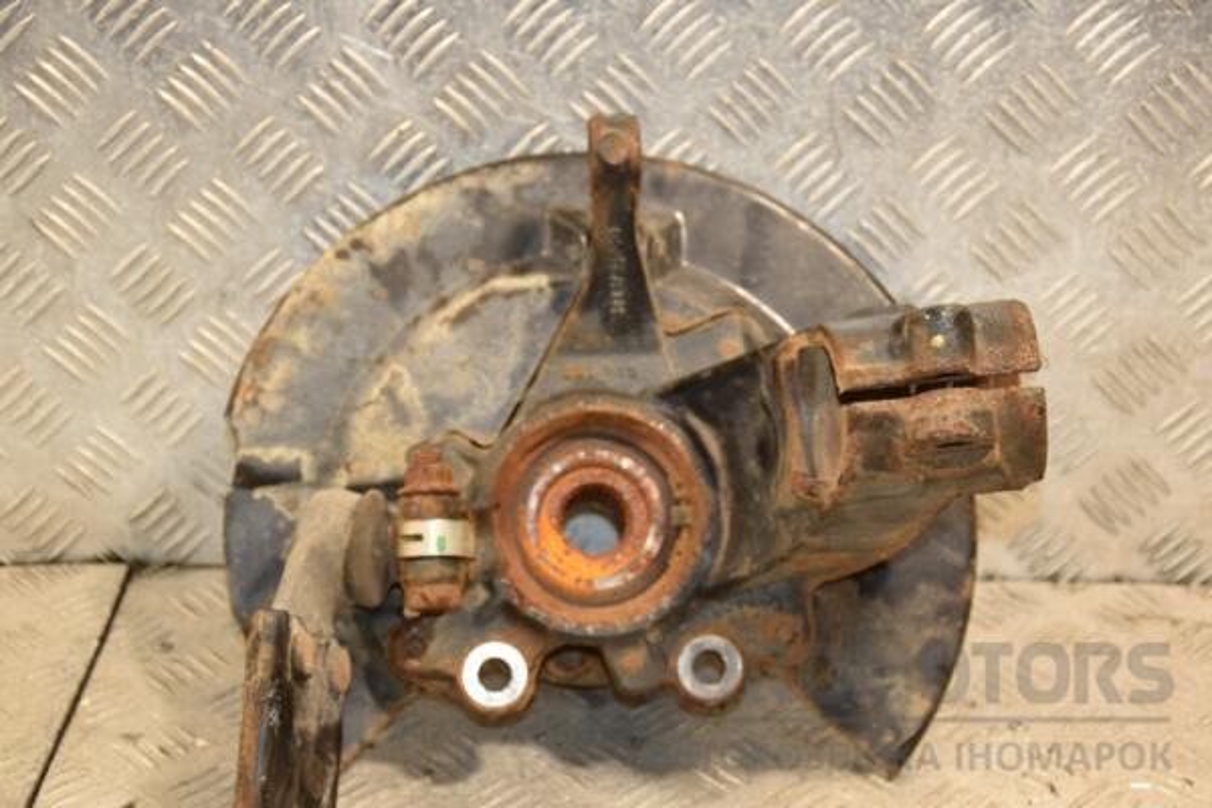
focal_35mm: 72
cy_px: 404
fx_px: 2424
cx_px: 606
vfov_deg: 18.9
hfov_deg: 28.1
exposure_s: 1/125
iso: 800
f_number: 4.8
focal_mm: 48
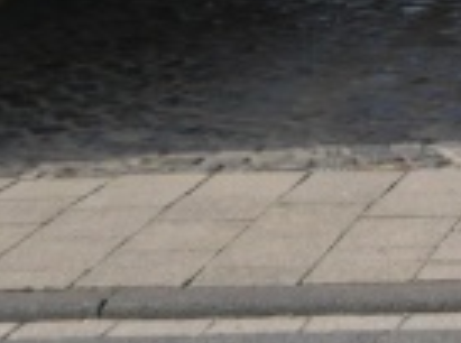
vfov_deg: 8.2
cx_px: 1020
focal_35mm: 164
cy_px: -525
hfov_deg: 10.7
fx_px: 2178
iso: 200
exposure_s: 1/250
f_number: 5
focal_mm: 14
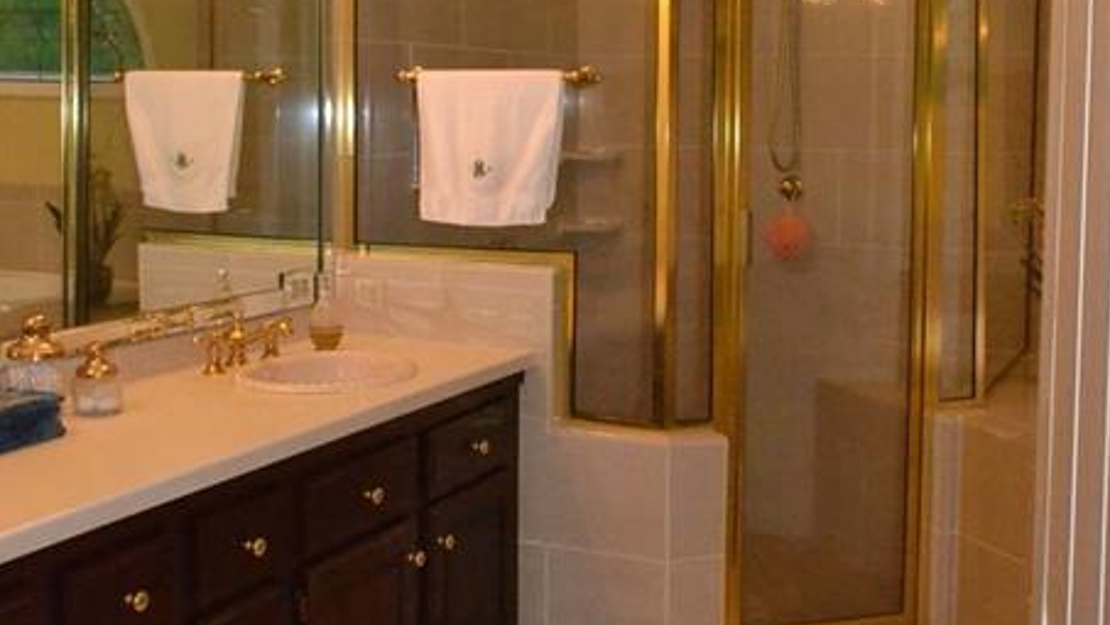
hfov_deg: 42.9
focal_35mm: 48
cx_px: 546
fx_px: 1413
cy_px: 221
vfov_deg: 24.8
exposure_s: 1/200
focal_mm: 18
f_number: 10
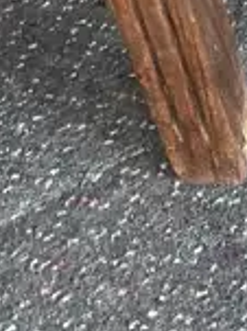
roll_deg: +1.1
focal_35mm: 176
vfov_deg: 9.2
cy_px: -631
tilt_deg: -36.6
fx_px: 1677
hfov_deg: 7.7
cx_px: 647
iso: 80
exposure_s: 1/100
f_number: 1.8
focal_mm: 4.25
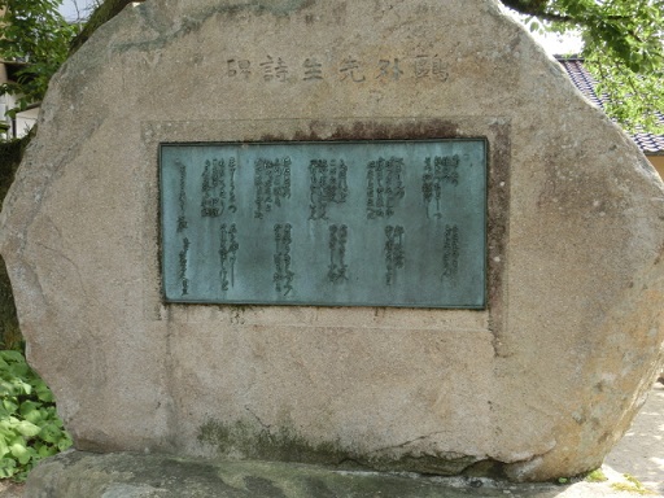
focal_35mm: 35
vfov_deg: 40.7
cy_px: 249
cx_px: 332
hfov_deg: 52.6
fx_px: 671
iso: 80
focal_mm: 6.1
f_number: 3.2
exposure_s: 1/200
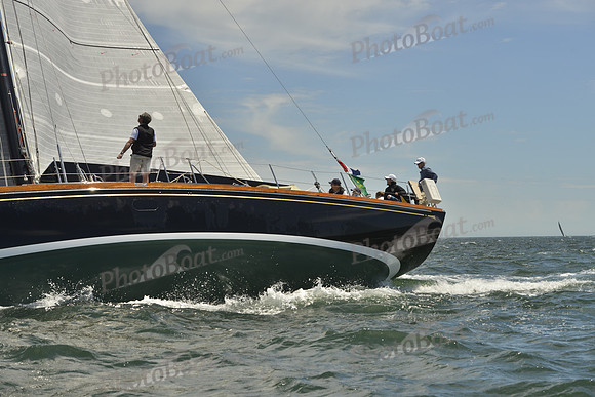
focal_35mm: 70
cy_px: 198
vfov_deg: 19.5
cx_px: 298
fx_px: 1157
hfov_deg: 28.8
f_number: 9
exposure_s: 1/1600
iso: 280
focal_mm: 70
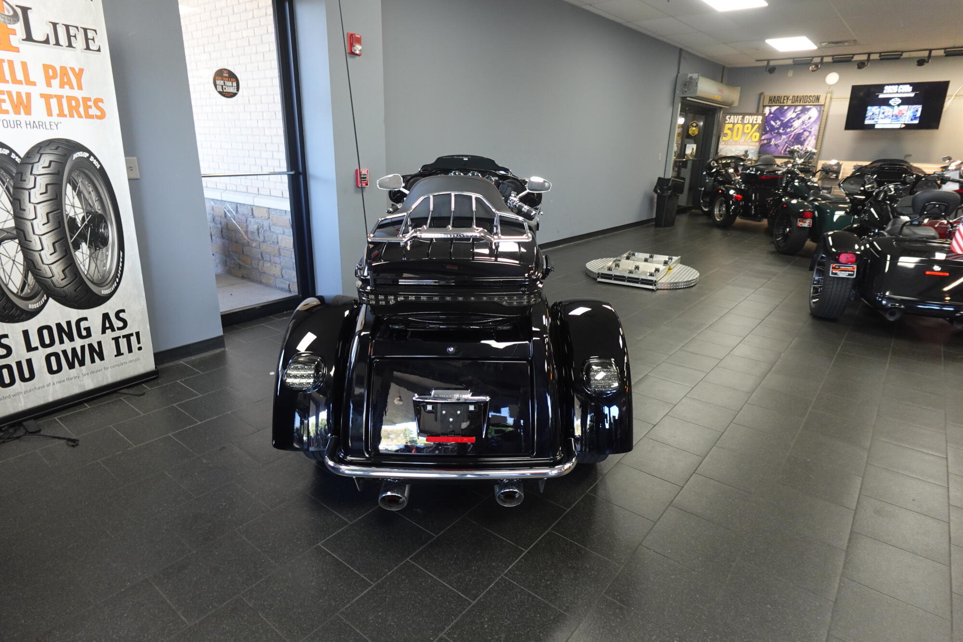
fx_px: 535
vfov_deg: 61.9
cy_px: 321
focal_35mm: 20
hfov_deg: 84.0
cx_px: 482
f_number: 2
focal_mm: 7.6
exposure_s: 1/80
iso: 500
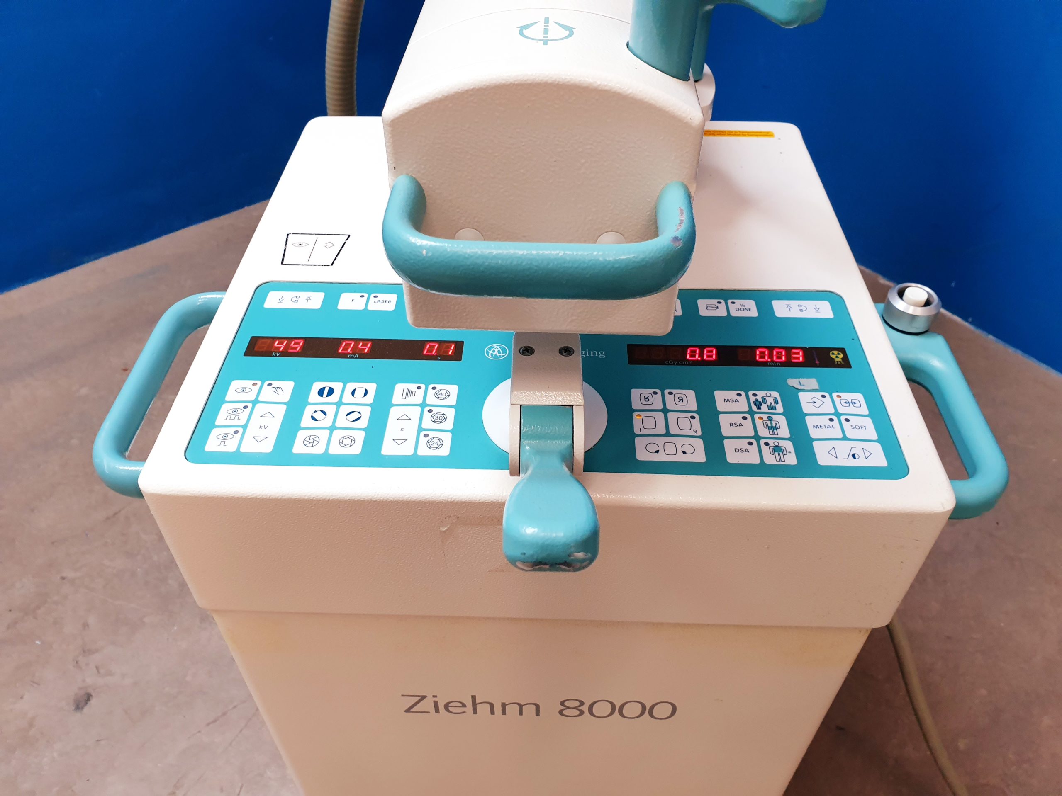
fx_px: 798
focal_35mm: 26
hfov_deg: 67.3
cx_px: 531
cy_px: 398
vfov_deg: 53.1
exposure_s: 1/50
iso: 125
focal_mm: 4.3
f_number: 2.4
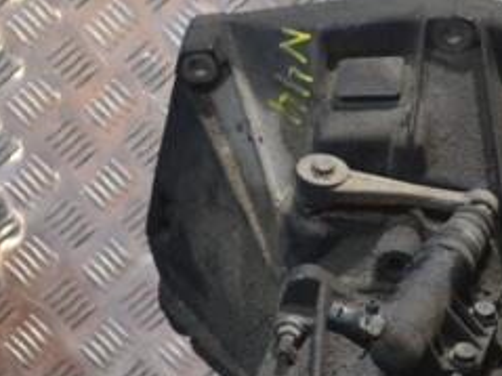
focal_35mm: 181
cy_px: 351
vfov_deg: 8.2
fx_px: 2624
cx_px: 456
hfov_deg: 10.9
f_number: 5.6
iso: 3200
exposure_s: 1/100
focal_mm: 50
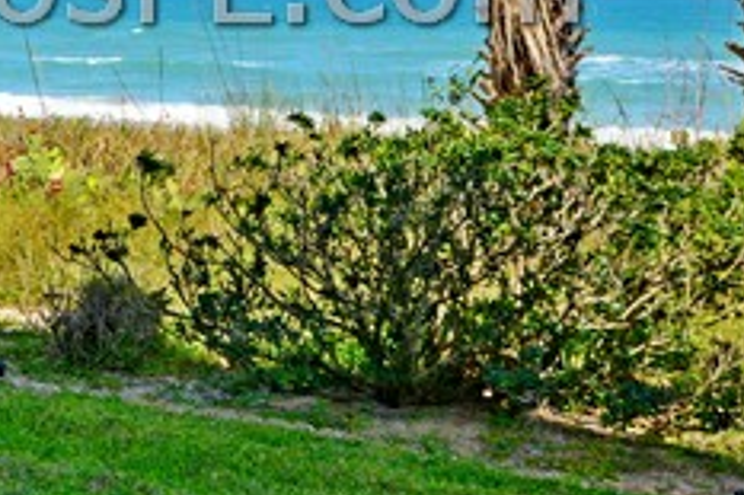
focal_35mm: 99
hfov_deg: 20.1
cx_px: 19
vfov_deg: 13.6
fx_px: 2044
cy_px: -22
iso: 140
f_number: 8
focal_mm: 24
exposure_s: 1/250
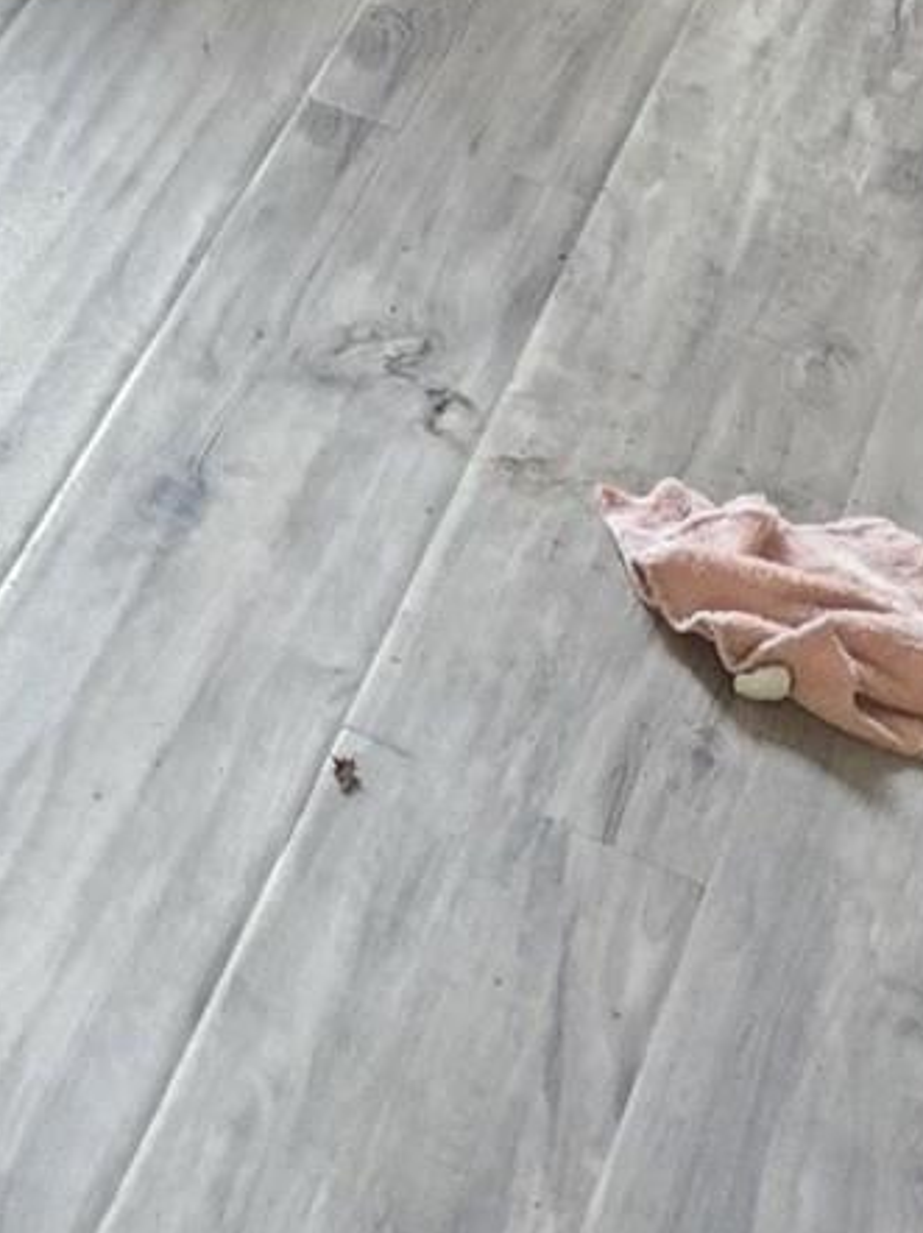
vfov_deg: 13.5
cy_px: -1420
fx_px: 4270
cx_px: -1138
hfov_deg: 10.8
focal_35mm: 120
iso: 1250
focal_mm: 5.4
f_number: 1.8
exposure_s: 1/17.2
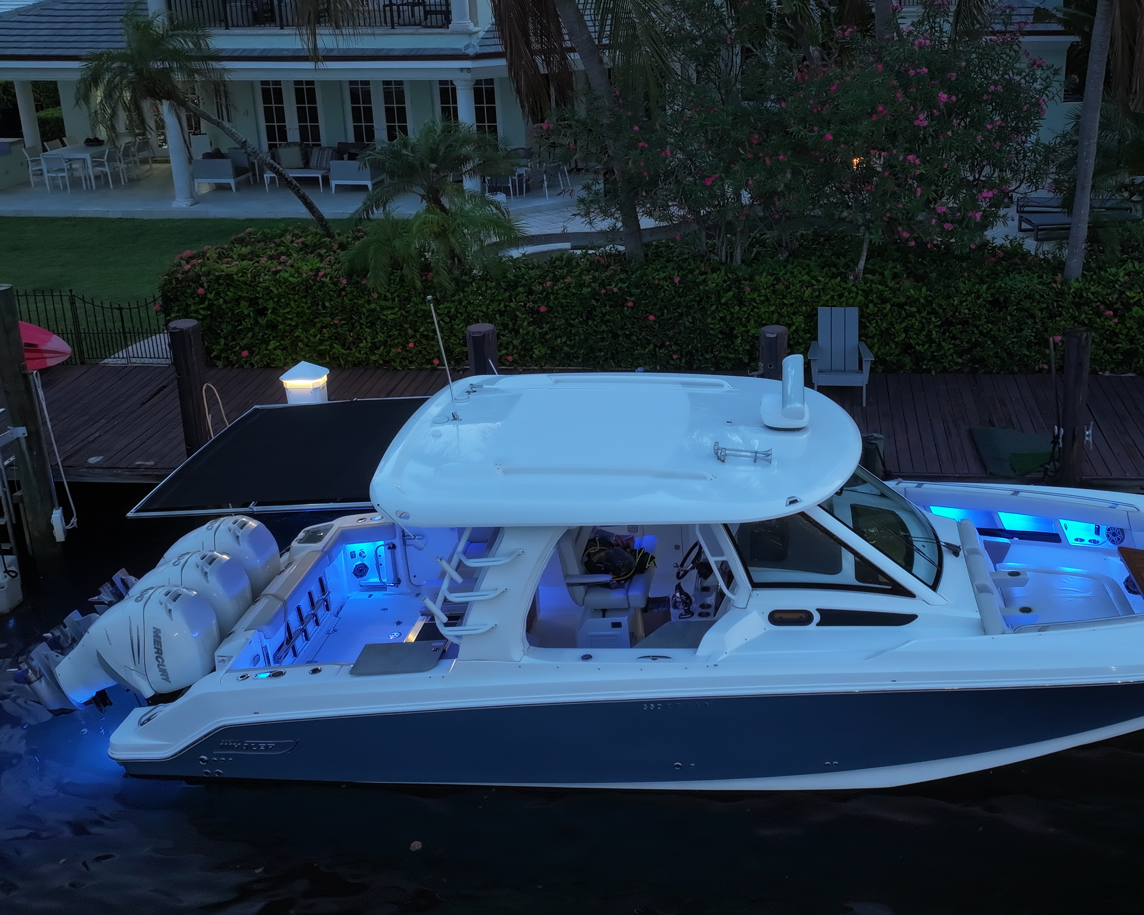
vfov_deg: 39.9
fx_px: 1253
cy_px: 351
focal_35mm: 37
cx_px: 722
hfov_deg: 48.6
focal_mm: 12.29
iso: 490
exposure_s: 1/12.5
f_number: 2.8
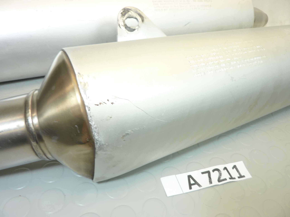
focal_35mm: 25
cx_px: 145
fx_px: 209
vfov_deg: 54.9
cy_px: 108
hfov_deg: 69.4
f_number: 3.3
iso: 80
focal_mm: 4.1
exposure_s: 1/25
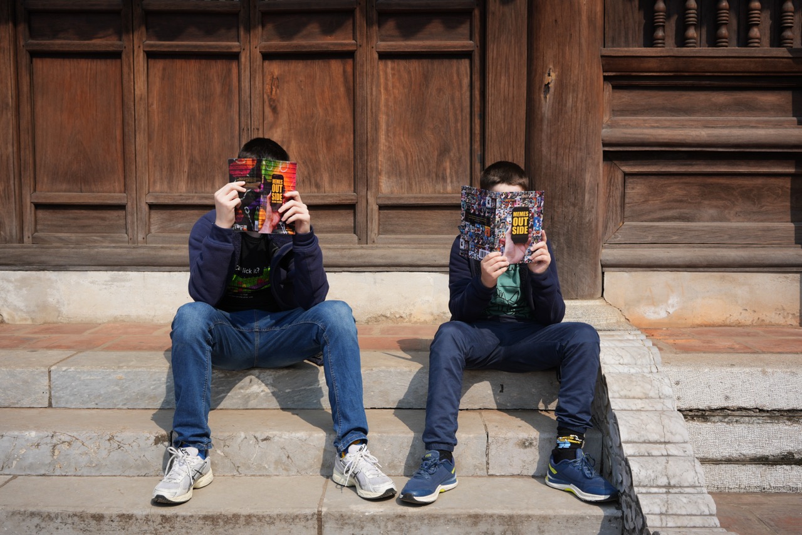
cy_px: 268
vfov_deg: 37.8
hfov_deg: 54.4
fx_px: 780
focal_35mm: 35
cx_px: 401
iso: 160
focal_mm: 35
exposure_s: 1/500
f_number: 7.1
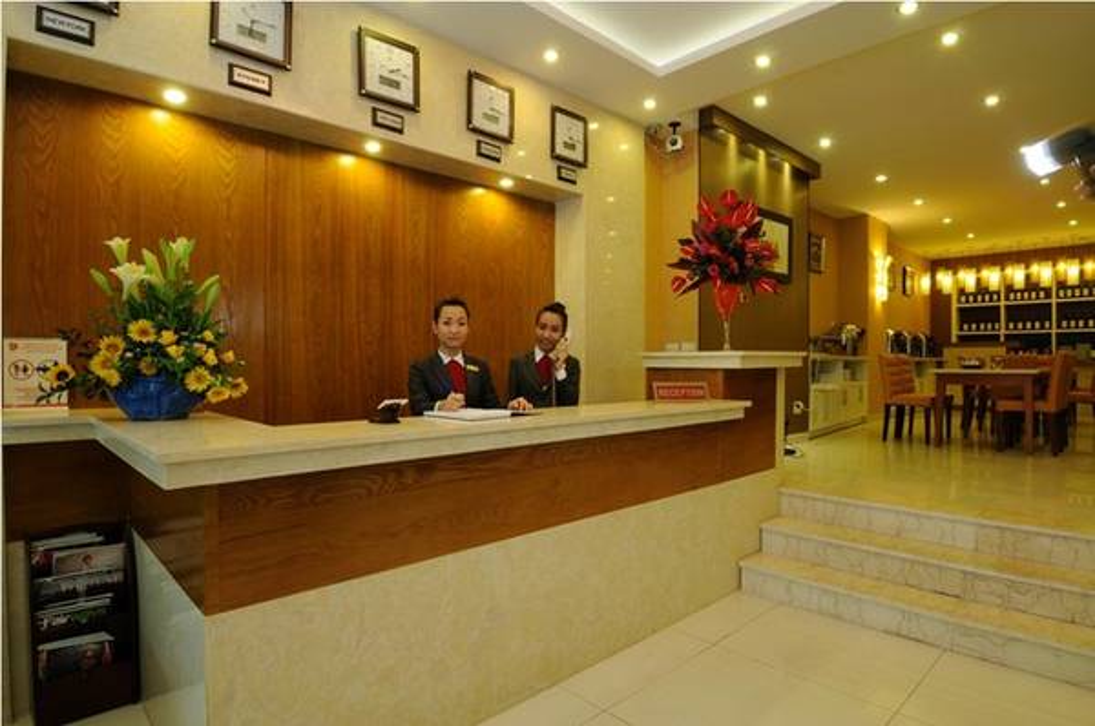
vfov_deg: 67.2
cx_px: 548
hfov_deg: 90.1
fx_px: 547
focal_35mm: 18
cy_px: 363
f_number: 11
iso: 200
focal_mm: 12
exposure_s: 1/1.6
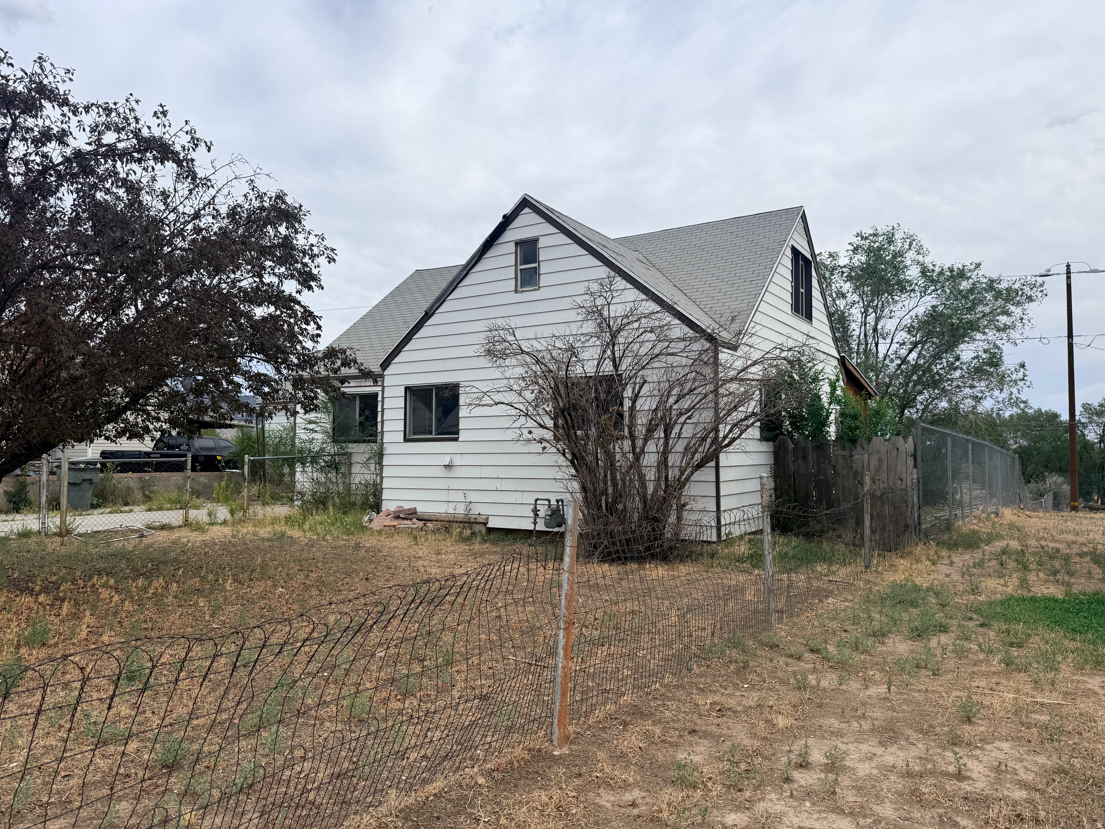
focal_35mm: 24
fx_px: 766
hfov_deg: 71.6
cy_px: 414
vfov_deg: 56.8
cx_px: 552
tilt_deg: +2.9
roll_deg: +0.6
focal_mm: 6.76
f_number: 1.78
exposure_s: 1/4673
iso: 80
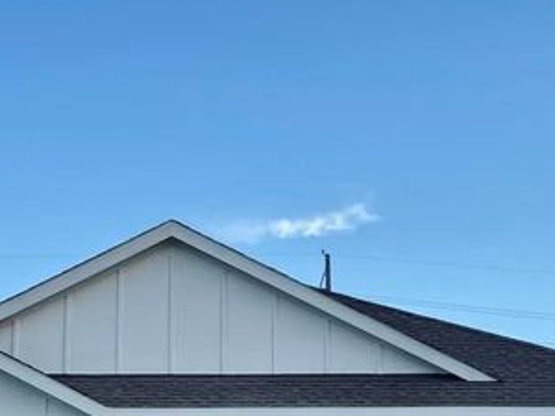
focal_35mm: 82
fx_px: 1315
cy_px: 364
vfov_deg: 17.8
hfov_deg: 23.8
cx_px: 248
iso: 80
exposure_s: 1/1122
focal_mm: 6.76
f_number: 1.78
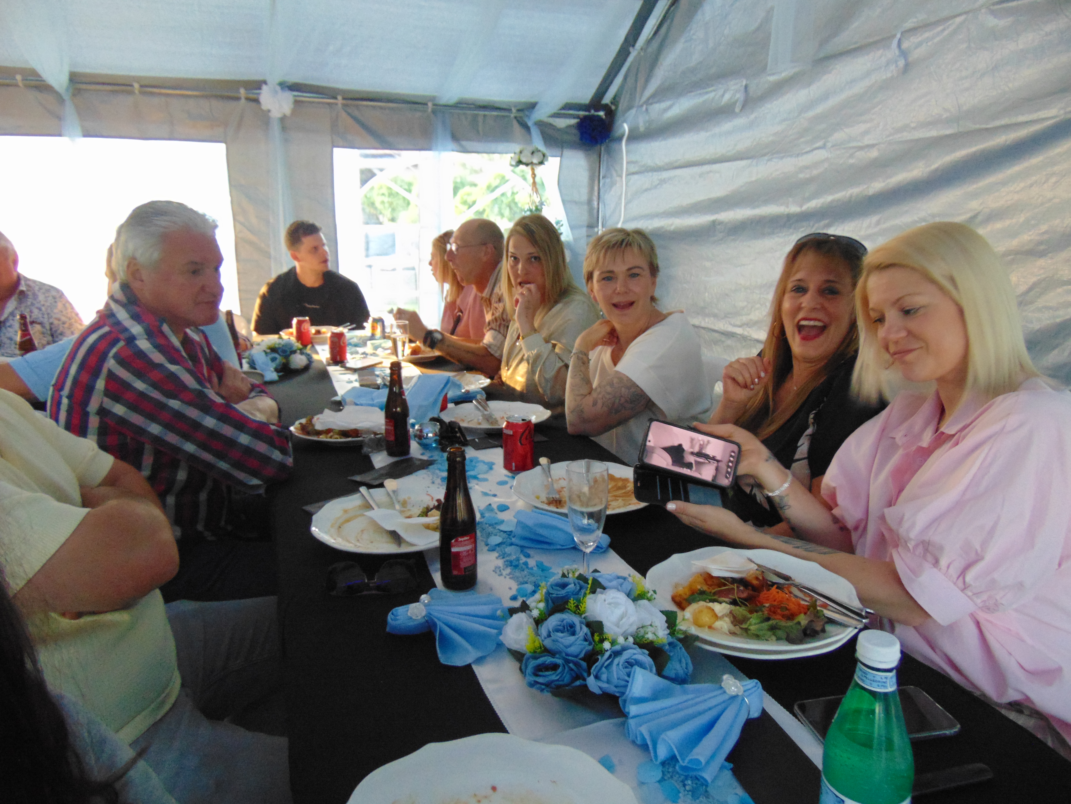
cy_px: 402
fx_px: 773
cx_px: 536
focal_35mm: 25
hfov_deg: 69.4
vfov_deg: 54.9
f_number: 3
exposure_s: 1/30
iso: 320
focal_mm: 4.5
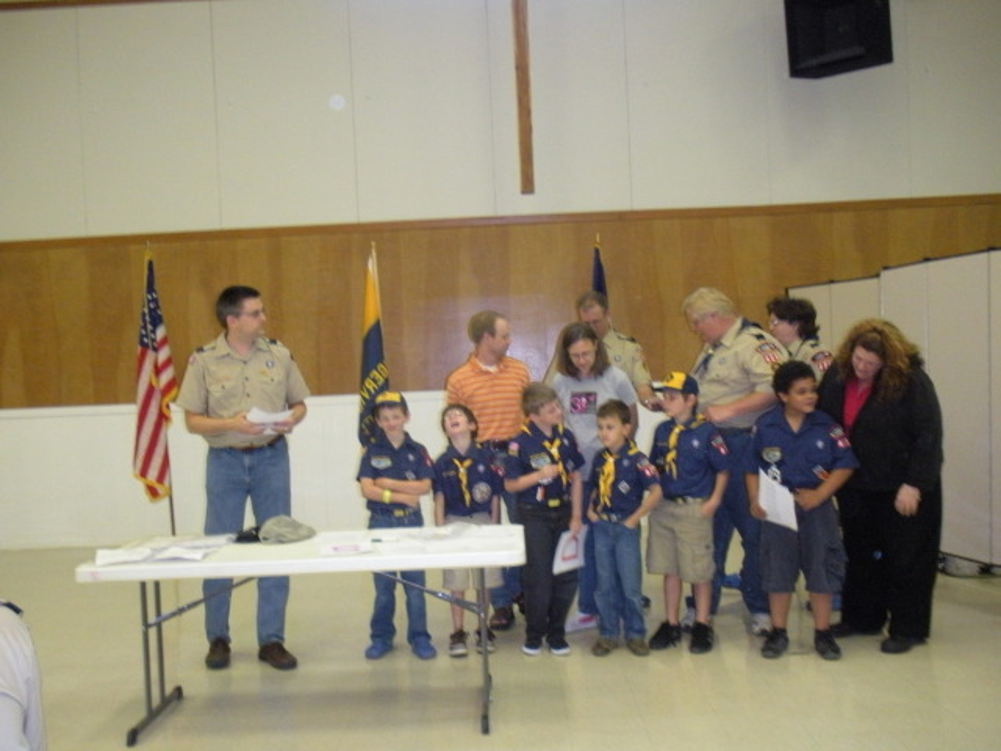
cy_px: 376
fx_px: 1041
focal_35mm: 36
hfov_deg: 51.4
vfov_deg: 39.7
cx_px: 500
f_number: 3.5
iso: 429
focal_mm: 6.3
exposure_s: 1/43
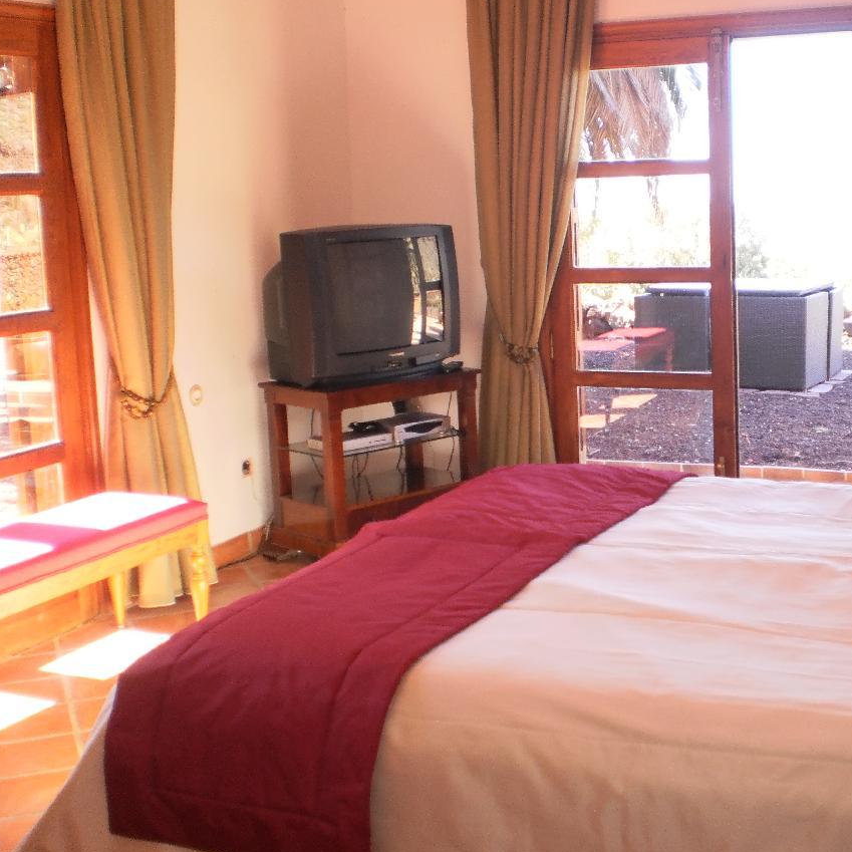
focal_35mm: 48
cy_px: 407
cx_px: 594
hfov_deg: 34.9
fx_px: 1337
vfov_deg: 35.3
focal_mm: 6.3
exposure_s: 1/50
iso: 100
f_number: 3.1
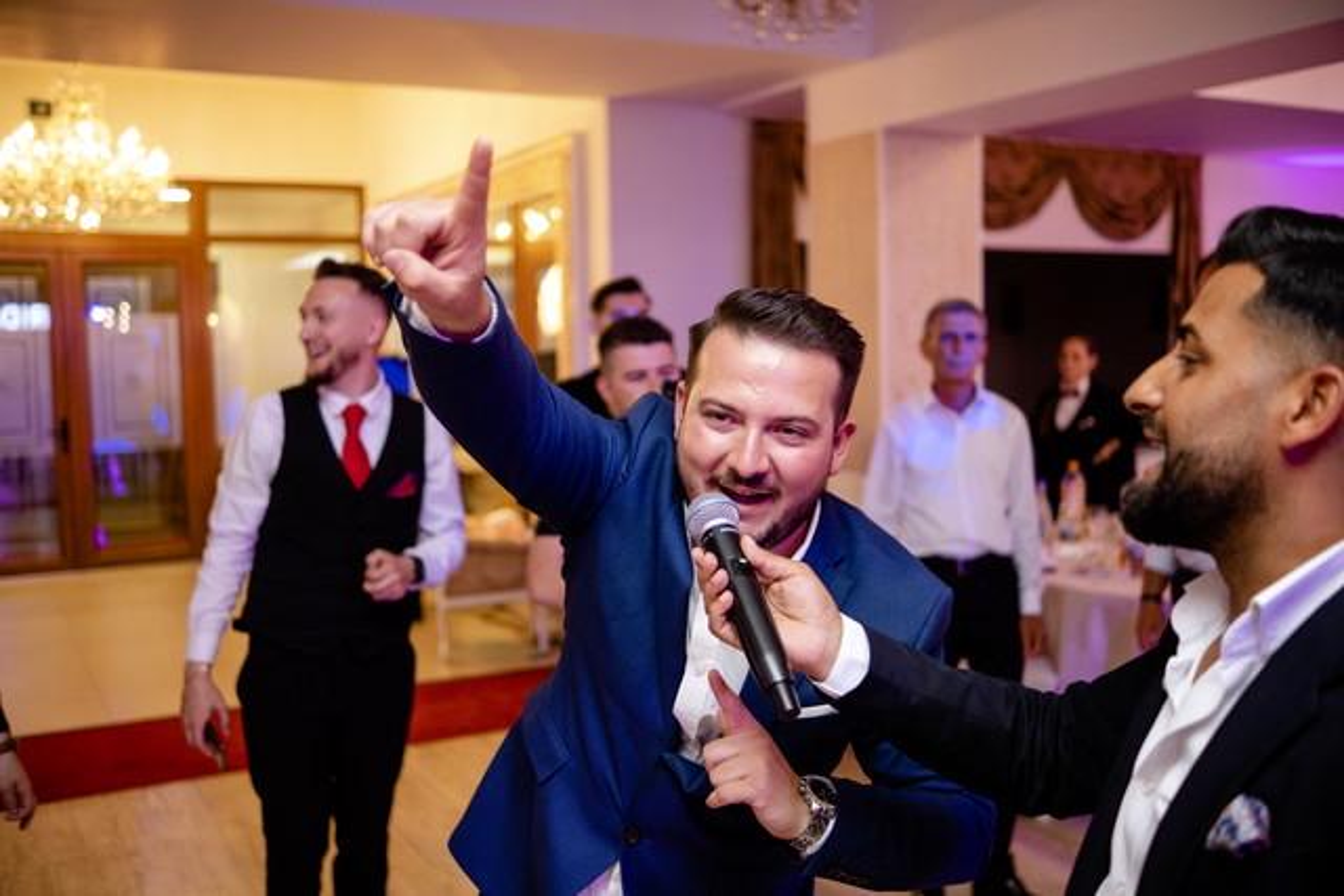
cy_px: 448
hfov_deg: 54.4
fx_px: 1307
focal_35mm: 35
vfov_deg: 37.9
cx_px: 672
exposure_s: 1/200
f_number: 1.4
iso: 640
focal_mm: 23
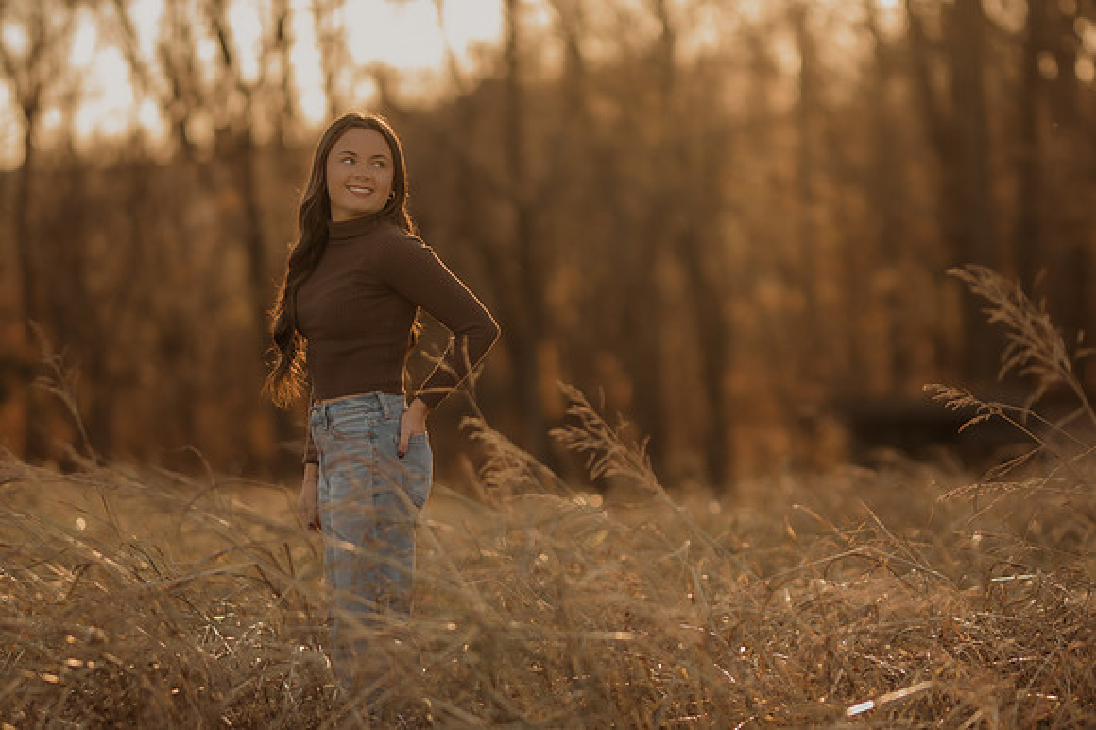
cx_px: 548
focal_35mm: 127
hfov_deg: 16.1
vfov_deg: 10.8
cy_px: 365
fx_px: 3864
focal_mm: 85
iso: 200
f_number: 1.4
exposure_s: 1/1250
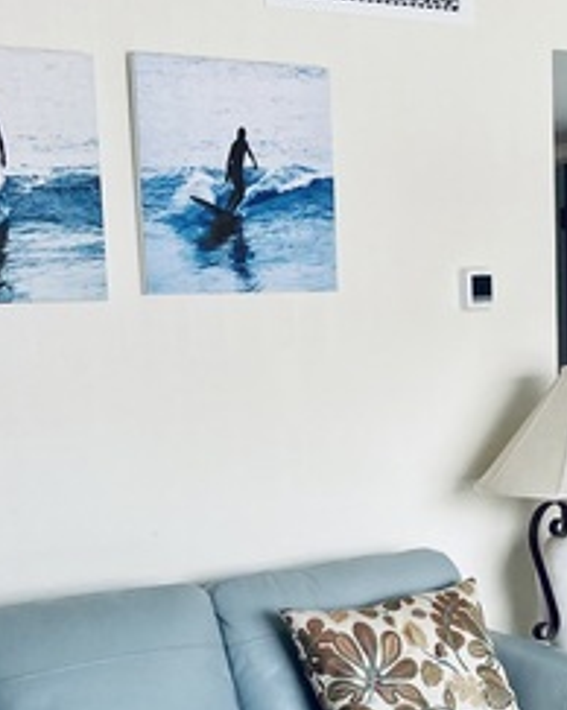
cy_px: 581
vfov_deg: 24.9
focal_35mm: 75
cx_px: 431
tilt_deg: -8.7
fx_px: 1575
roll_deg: +1.1
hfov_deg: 20.2
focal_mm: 3.99
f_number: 1.8
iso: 80
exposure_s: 1/74
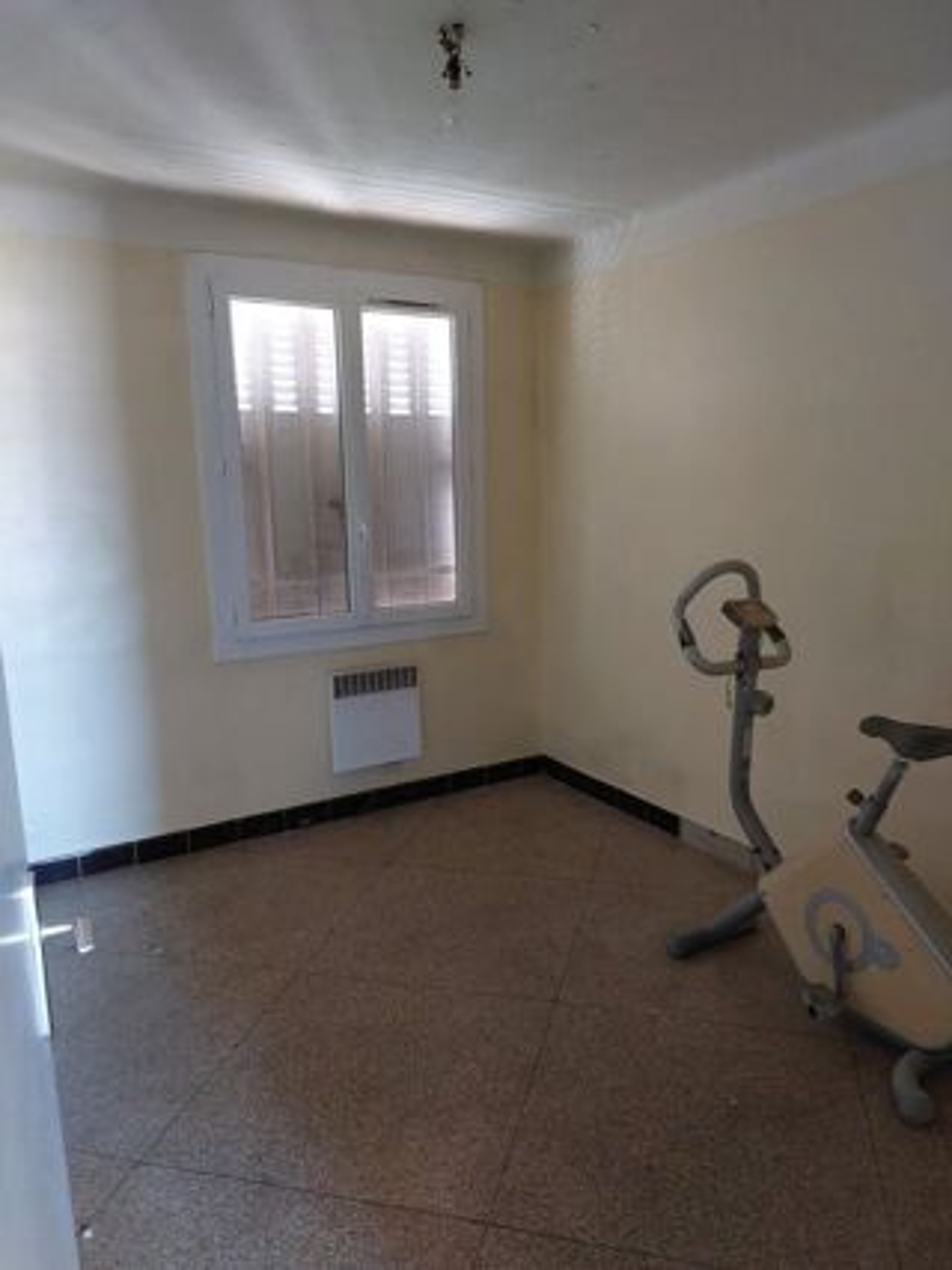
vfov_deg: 69.4
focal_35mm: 25
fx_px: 917
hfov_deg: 54.9
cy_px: 635
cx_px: 476
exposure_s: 1/33
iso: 500
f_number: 1.8
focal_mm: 5.23
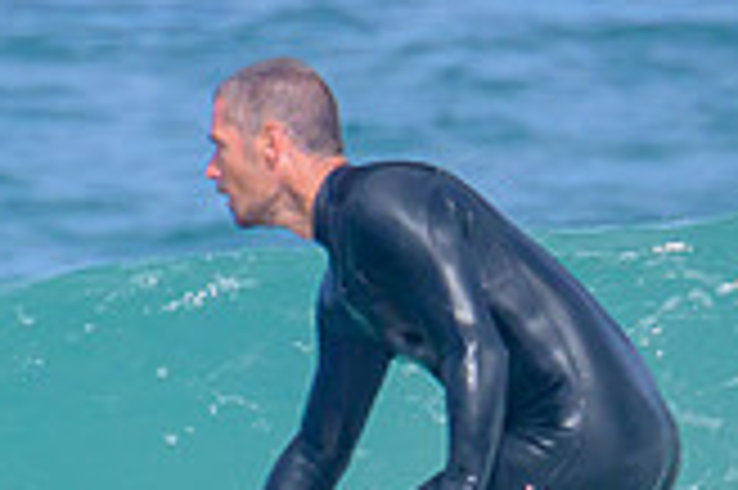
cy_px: 356
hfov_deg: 0.5
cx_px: 314
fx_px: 78763
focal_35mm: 3846
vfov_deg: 0.4
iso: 640
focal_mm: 800
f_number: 11
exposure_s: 1/2000
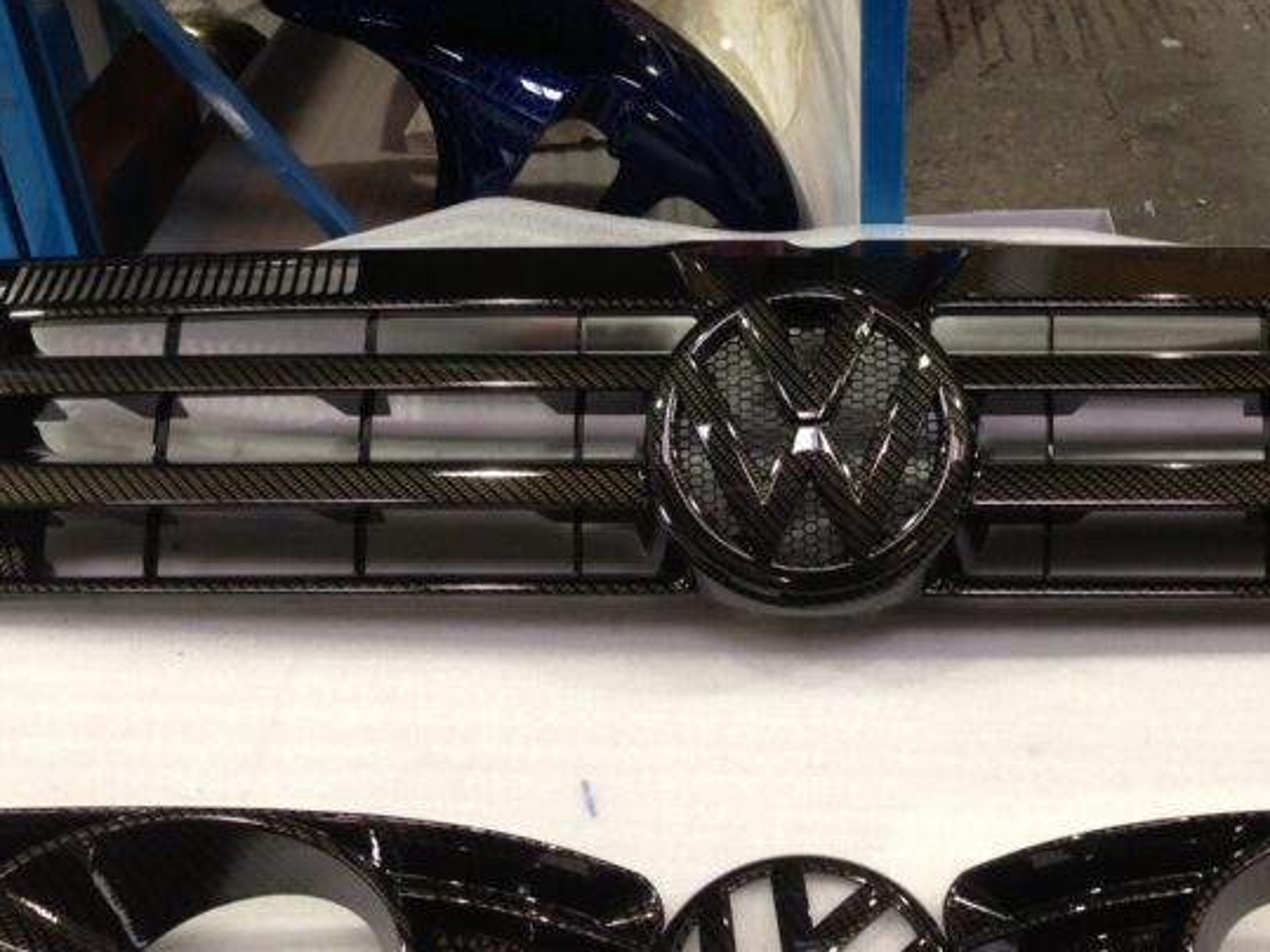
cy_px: 320
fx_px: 1797
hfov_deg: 38.6
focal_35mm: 49
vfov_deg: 29.5
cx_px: 822
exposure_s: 1/20
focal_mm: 4.13
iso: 100
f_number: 2.4
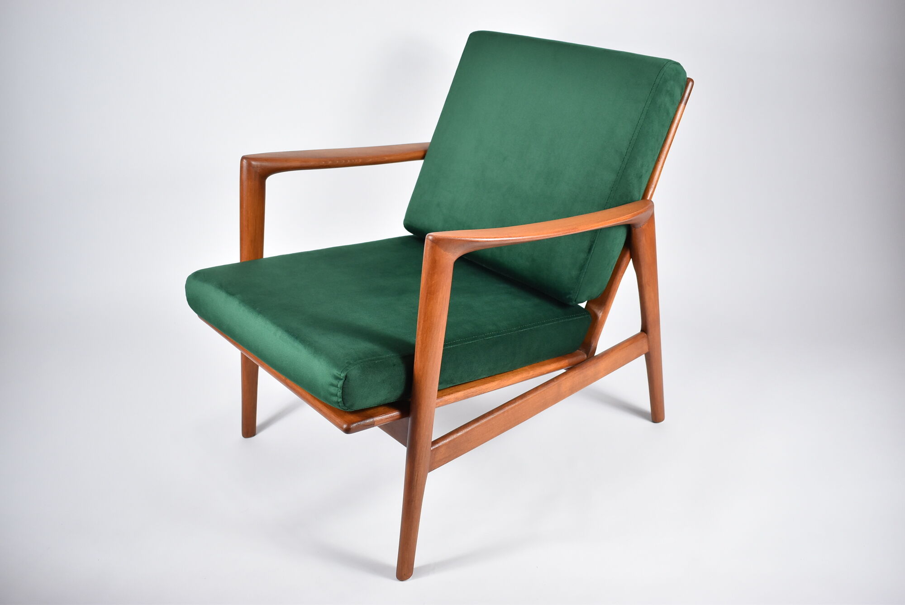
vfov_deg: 40.0
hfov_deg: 57.2
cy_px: 302
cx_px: 452
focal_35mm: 33
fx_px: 830
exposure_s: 1/125
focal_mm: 22
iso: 800
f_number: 4
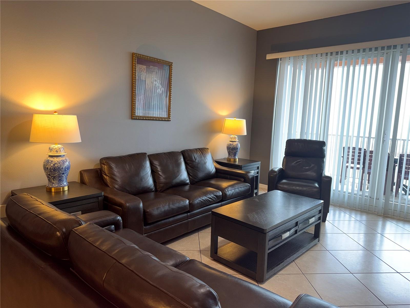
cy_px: 154
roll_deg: -2.1
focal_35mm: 24
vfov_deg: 56.8
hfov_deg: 71.6
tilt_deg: -7.9
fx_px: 284
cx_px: 205
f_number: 1.78
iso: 64
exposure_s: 1/20
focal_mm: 6.76
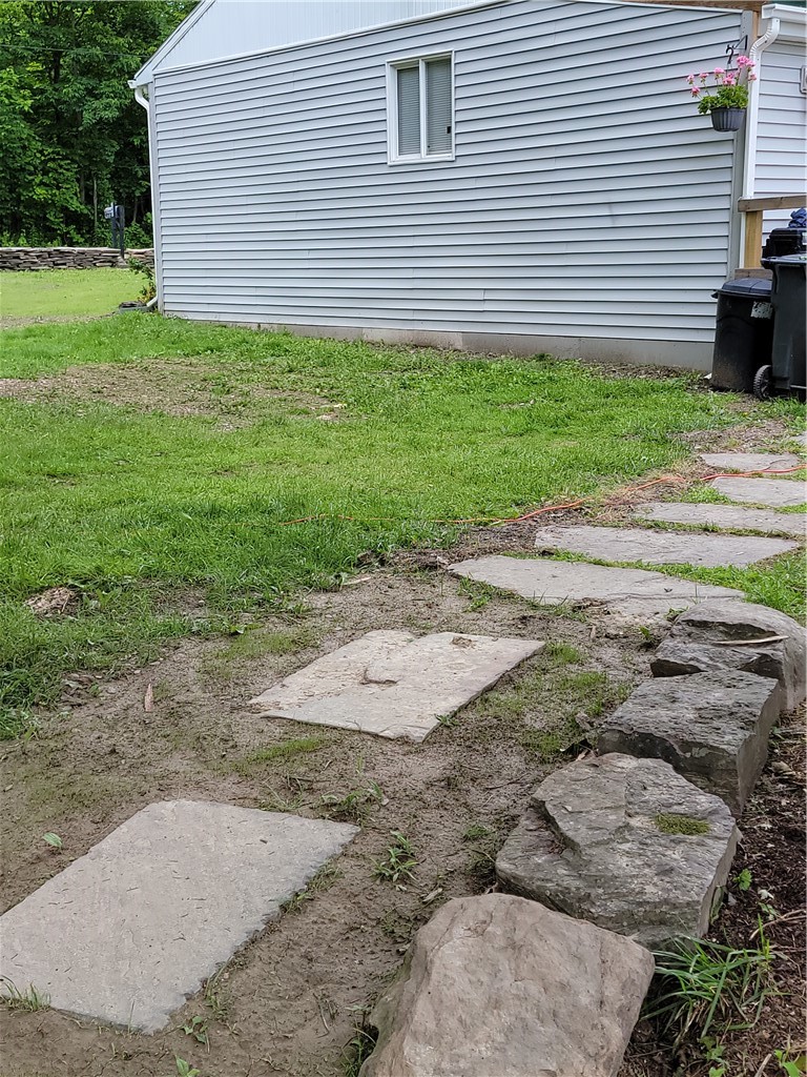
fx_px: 746
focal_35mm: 24
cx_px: 404
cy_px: 538
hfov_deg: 56.8
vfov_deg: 71.6
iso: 16
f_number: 1.8
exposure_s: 1/154
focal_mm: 6.7
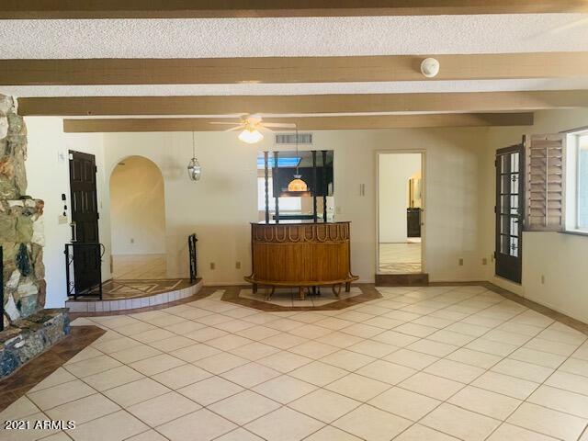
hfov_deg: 67.3
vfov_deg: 53.1
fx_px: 442
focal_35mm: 26
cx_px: 294
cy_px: 220
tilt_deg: -2.8
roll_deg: +0.4
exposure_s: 1/60
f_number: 1.8
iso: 160
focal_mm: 4.25
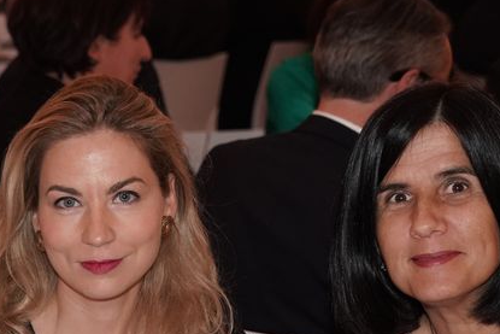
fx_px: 2167
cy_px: 361
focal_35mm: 156
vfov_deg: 8.7
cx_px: 54
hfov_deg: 13.1
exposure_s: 1/50
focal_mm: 54
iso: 1600
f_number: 4.5
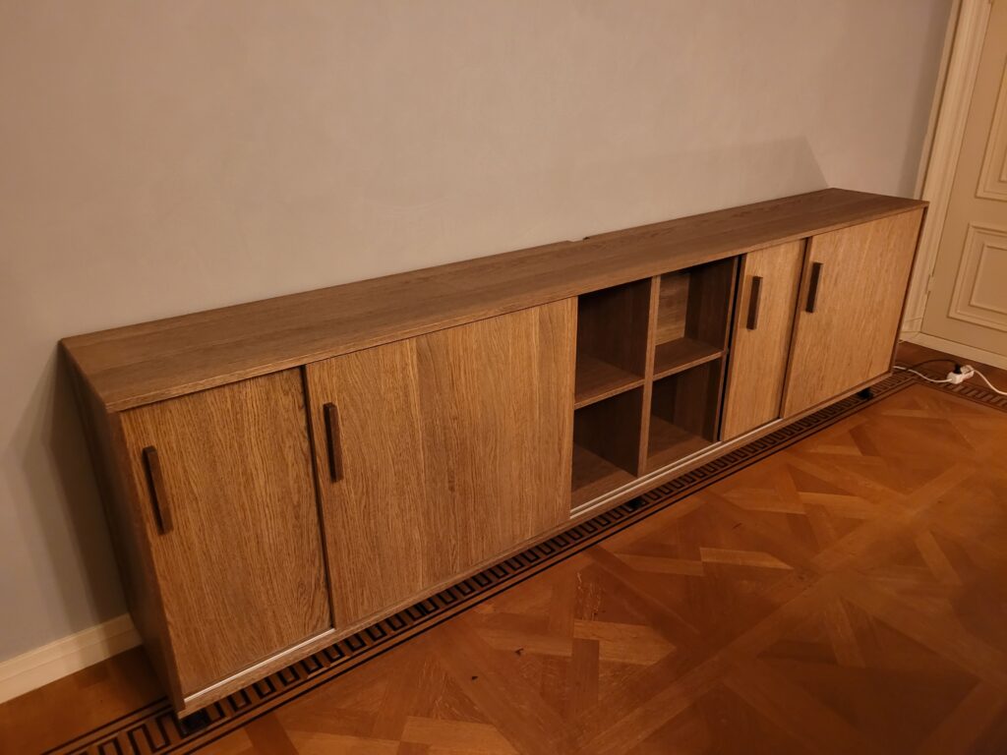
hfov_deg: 67.3
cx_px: 504
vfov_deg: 53.1
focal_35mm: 26
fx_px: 756
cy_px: 378
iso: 640
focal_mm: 5.4
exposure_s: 1/25
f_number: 1.8
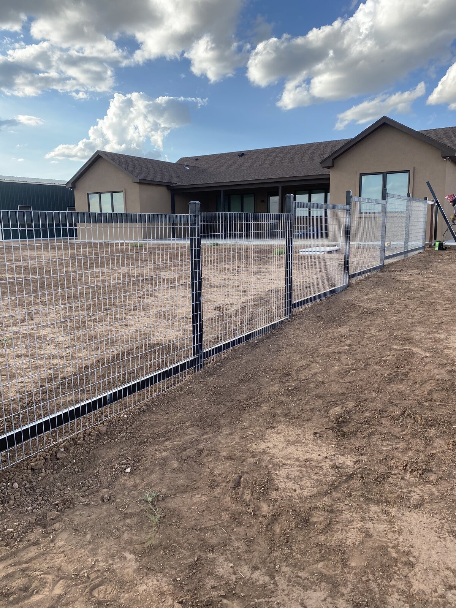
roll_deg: +1.7
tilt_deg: -8.7
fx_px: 457
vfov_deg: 67.3
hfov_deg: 53.1
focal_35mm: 26
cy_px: 304
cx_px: 228
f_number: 1.8
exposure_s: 1/1025
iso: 32
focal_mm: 4.25
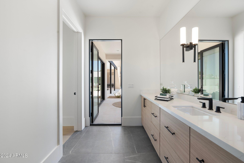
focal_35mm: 16
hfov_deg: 96.7
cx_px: 122
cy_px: 82
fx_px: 108
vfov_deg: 73.7
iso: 1000
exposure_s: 1/40
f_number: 8
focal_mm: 16
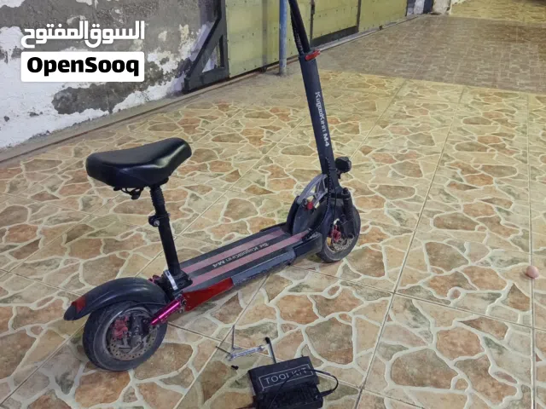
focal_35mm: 24
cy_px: 204
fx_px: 379
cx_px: 273
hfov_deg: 71.6
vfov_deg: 56.8
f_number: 1.7
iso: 2183
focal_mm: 5.24
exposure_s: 1/20
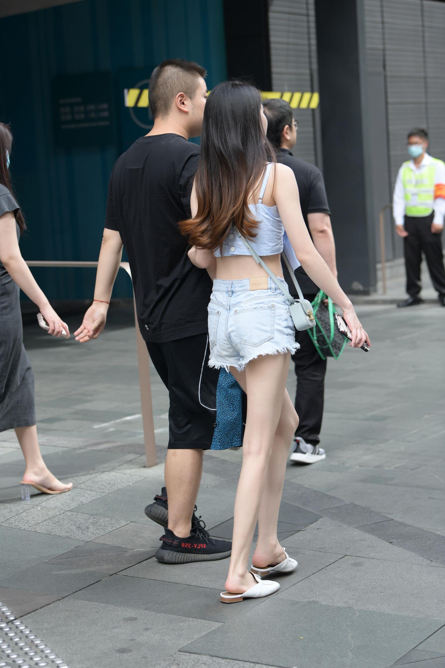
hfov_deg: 17.5
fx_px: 1446
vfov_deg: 26.0
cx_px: 222
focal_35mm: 78
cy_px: 334
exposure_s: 1/640
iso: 400
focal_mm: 78
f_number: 4
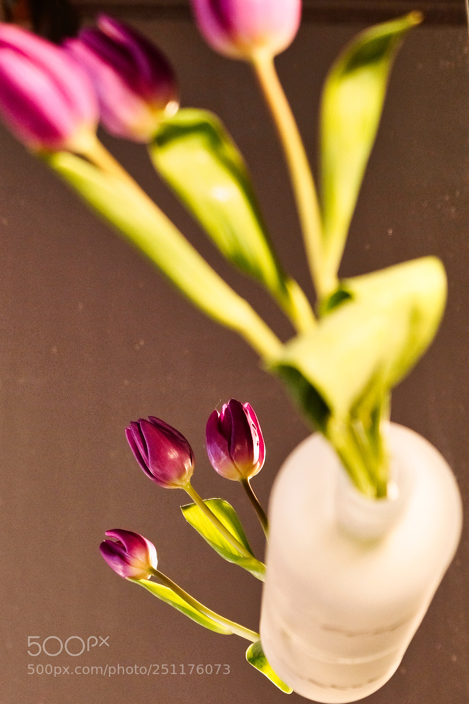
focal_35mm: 73
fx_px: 1427
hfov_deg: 18.7
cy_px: 352
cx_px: 234
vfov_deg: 27.7
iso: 500
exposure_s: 1/60
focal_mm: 48.4
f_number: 4
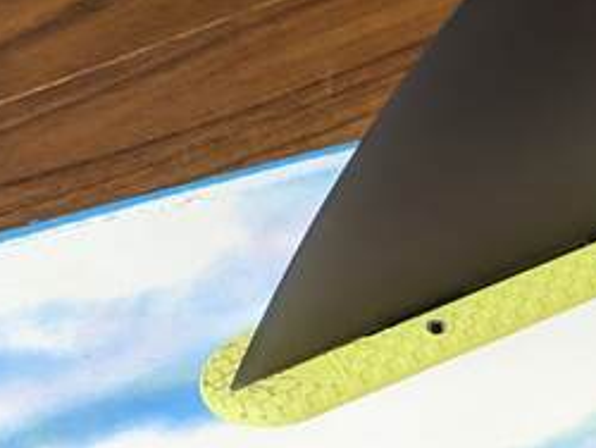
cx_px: 1297
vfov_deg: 12.0
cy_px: 571
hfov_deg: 13.4
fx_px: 2068
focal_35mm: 120
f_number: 1.89
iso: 127
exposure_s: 1/25
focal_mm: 5.43
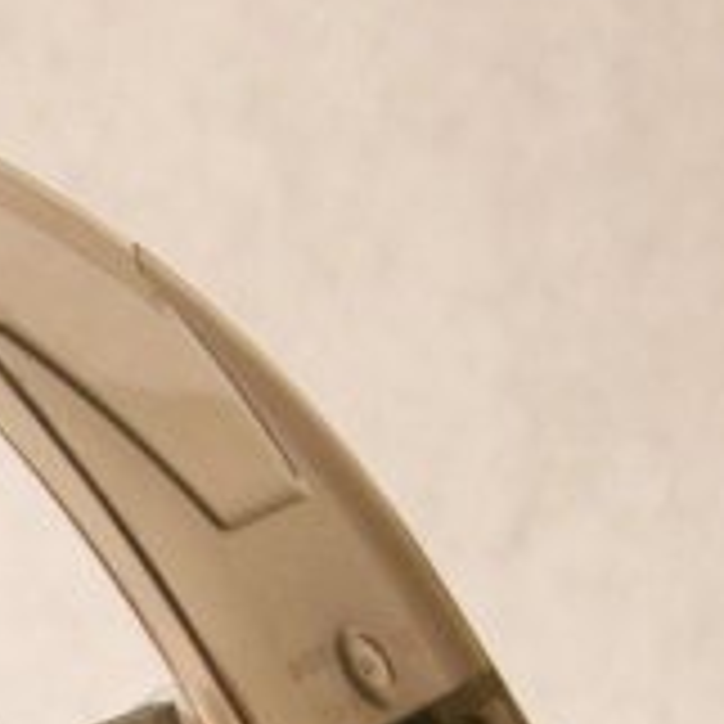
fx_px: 5040
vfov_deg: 8.0
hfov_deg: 8.0
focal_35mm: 213
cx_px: -504
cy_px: 1142
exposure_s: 1/80
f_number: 3.3
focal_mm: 11.4
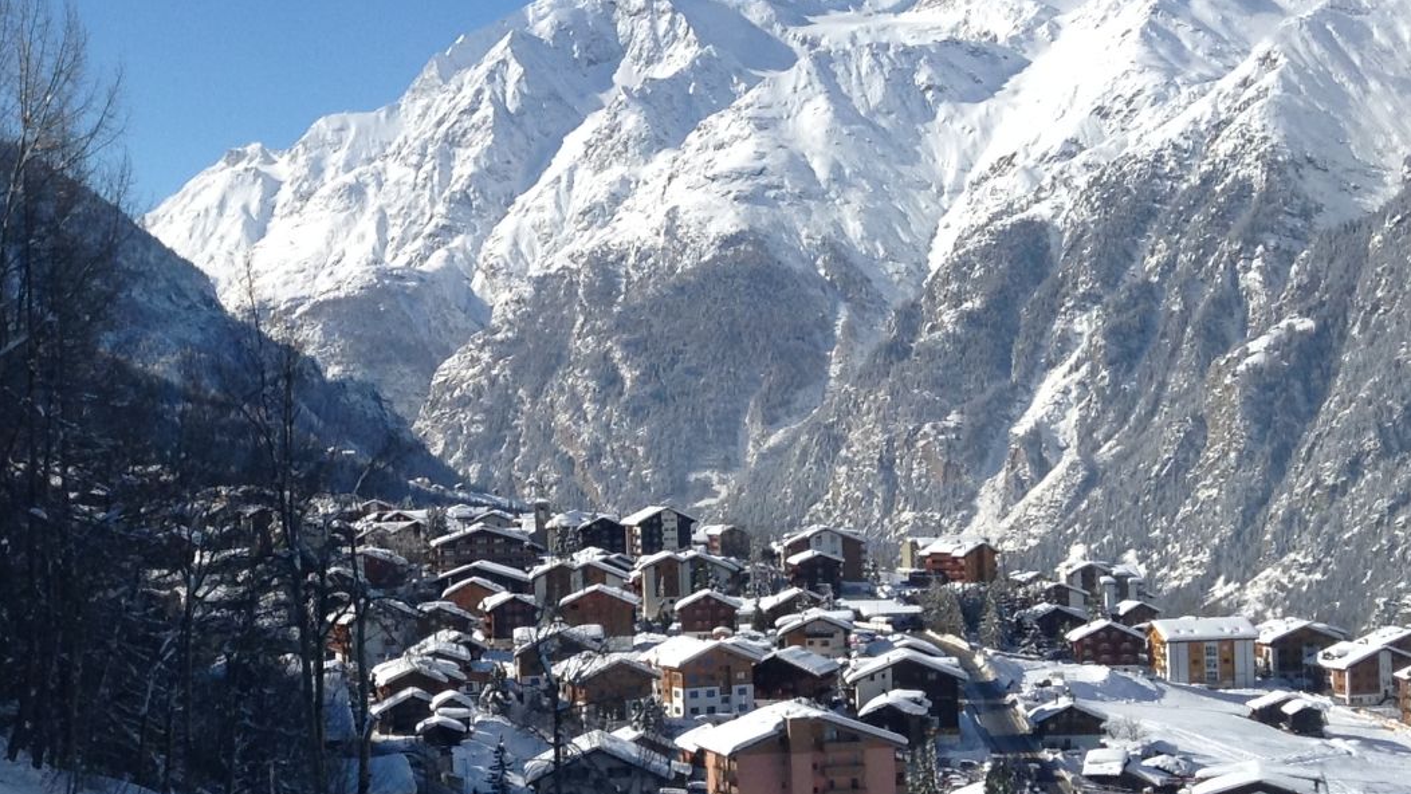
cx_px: 278
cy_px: 557
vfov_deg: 17.2
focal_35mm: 70
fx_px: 2619
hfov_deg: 29.4
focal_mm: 3.3
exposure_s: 1/1812
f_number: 2.4
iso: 32
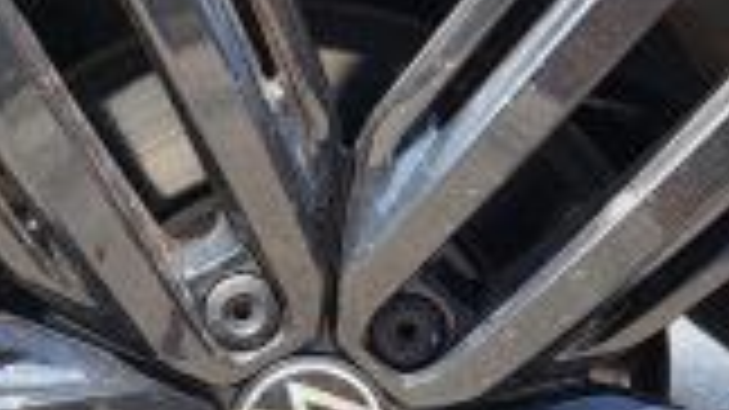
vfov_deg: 10.8
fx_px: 2164
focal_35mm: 112
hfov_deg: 19.1
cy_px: 315
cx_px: 374
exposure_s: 1/976
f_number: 1.8
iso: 40
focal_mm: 5.4
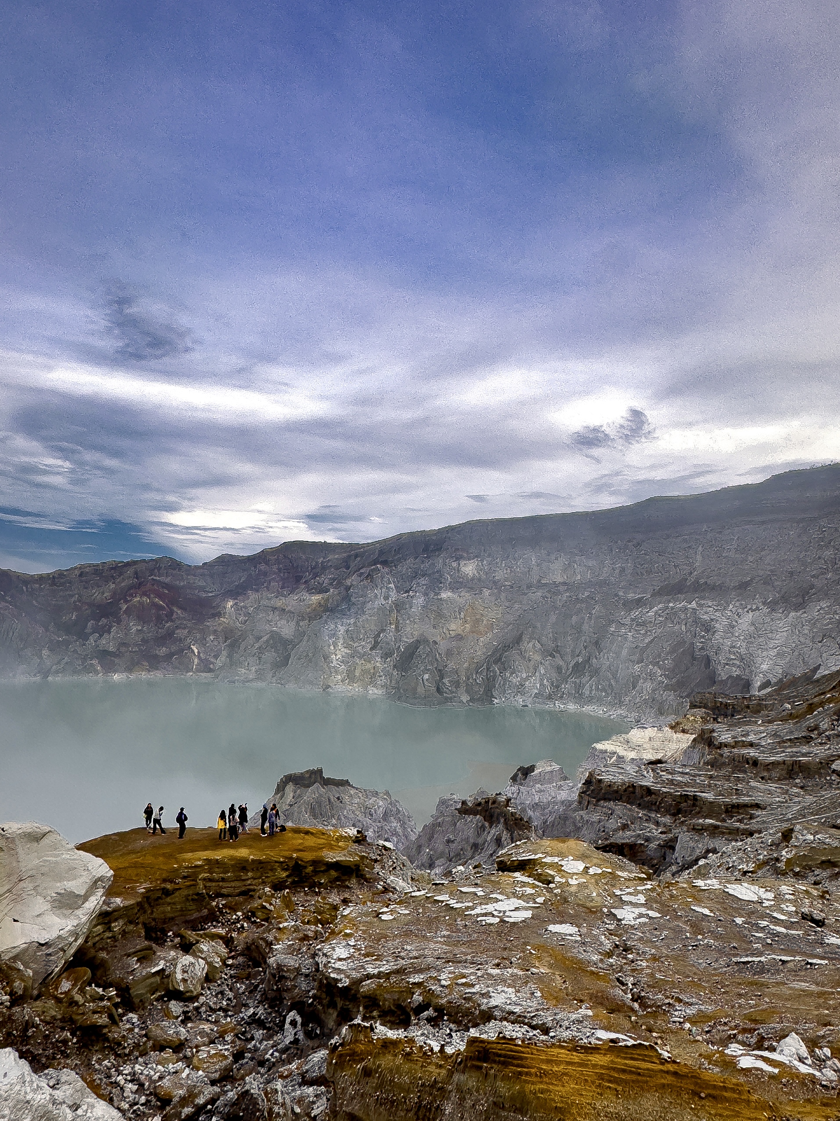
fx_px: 712
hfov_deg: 60.8
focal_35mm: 22
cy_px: 558
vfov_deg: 76.4
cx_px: 480
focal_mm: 2.22
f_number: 2.2
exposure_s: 1/640
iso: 40
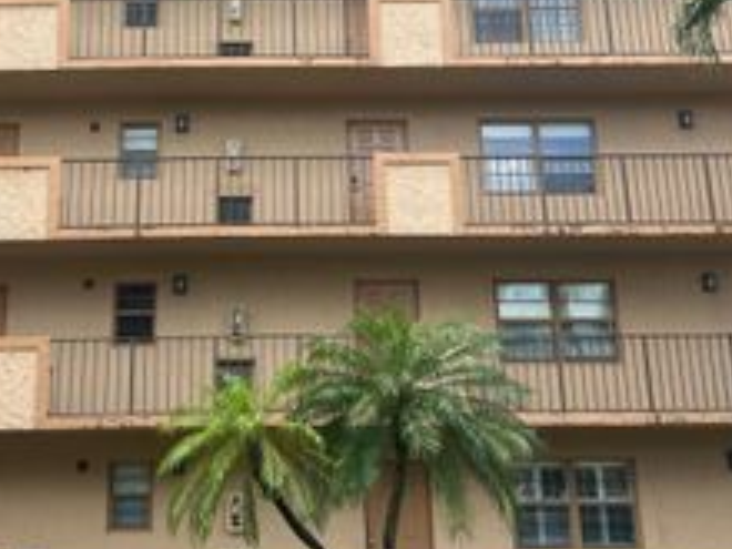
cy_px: 42
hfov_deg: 32.4
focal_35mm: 59
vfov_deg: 24.0
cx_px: 243
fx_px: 1248
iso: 50
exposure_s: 1/1224
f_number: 1.5
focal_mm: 5.7
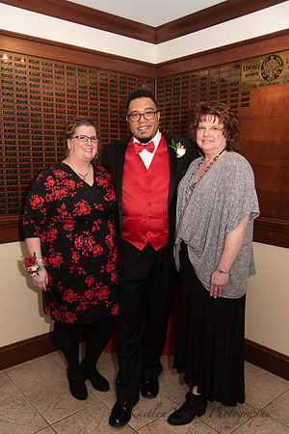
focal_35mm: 31
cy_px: 217
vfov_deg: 60.3
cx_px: 144
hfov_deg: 42.3
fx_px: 373
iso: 800
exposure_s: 1/200
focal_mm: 31
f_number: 4
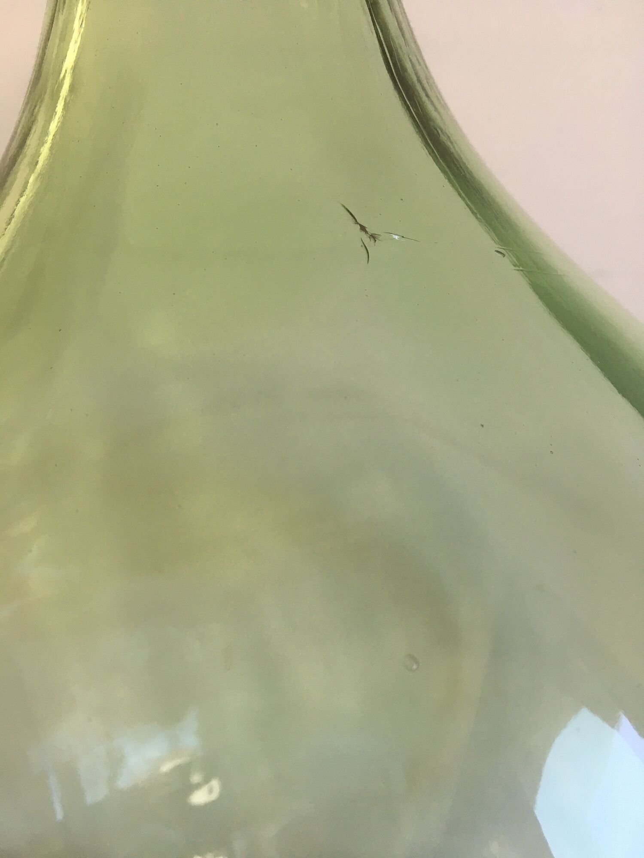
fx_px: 719
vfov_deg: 61.7
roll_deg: +6.0
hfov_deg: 48.2
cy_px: 429
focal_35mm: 29
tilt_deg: -18.7
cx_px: 322
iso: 25
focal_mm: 4.15
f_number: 2.2
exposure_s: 1/33
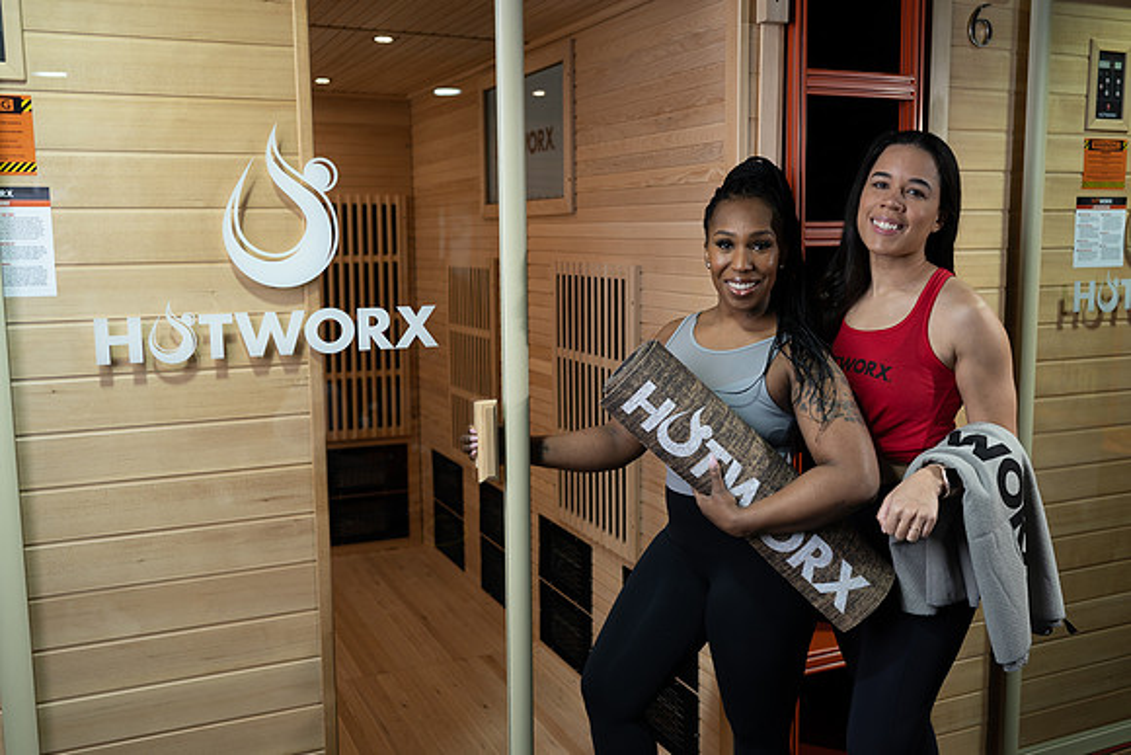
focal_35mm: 35
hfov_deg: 54.4
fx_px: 1100
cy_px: 378
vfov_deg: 37.9
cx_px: 566
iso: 200
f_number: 2.8
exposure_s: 1/125
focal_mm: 35
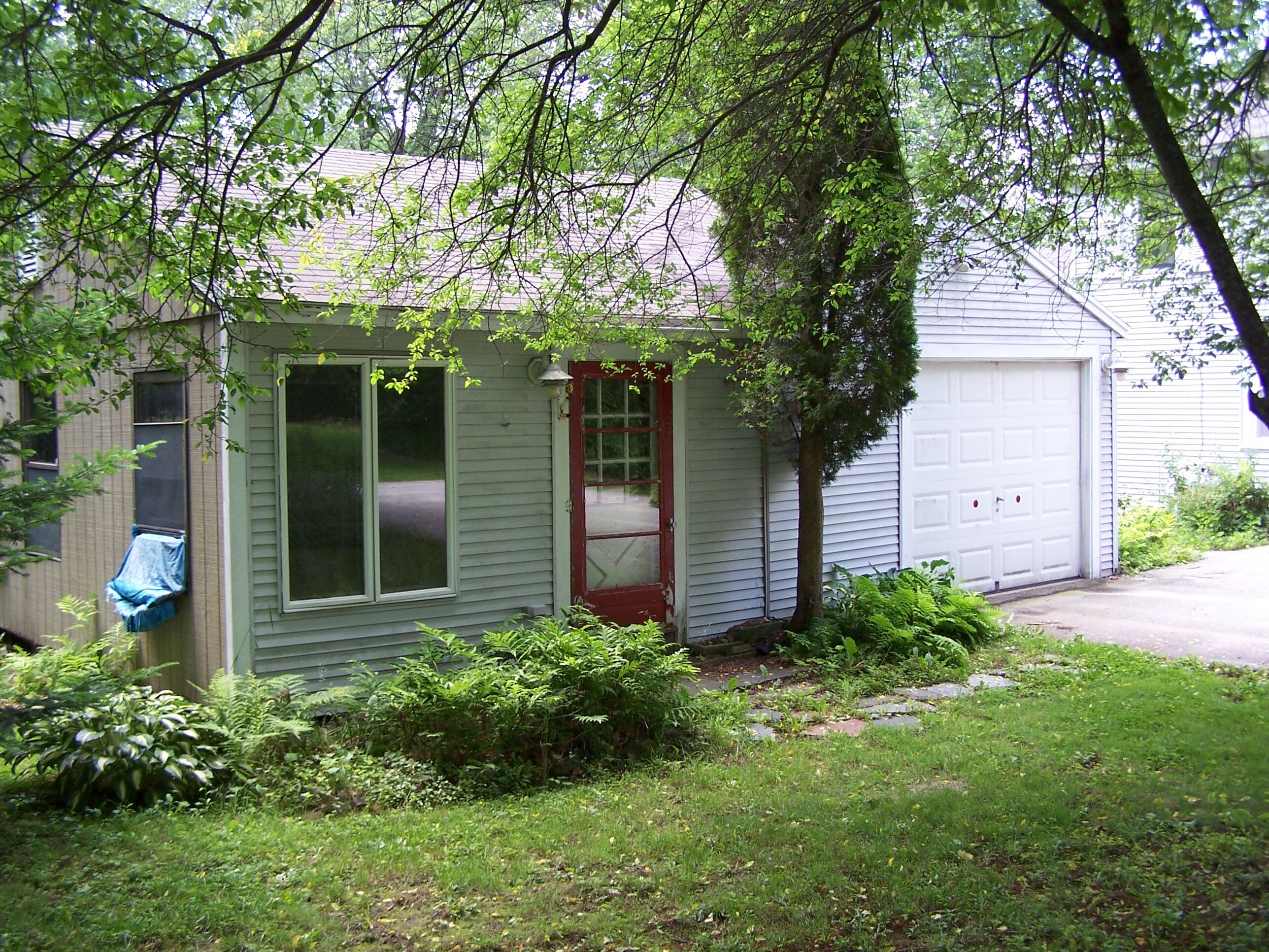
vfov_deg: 37.7
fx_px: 1393
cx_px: 634
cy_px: 476
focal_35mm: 38
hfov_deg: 49.0
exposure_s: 1/90
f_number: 2.8
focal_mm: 6.3
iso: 80
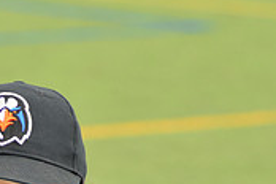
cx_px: 35
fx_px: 4347
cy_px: 272
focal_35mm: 567
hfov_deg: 3.6
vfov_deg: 2.4
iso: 250
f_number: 8
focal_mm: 170
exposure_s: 1/200
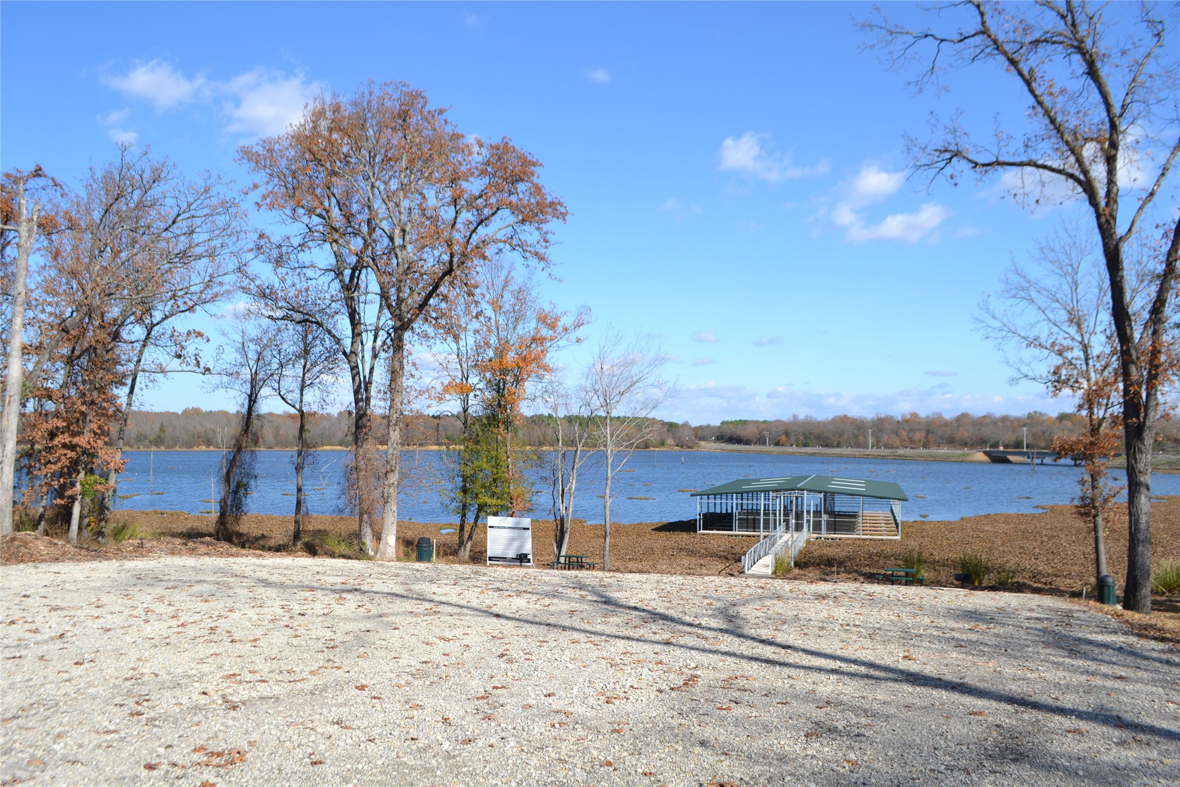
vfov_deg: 47.9
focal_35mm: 27
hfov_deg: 67.4
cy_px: 394
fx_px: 885
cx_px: 590
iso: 100
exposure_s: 1/250
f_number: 8
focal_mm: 18
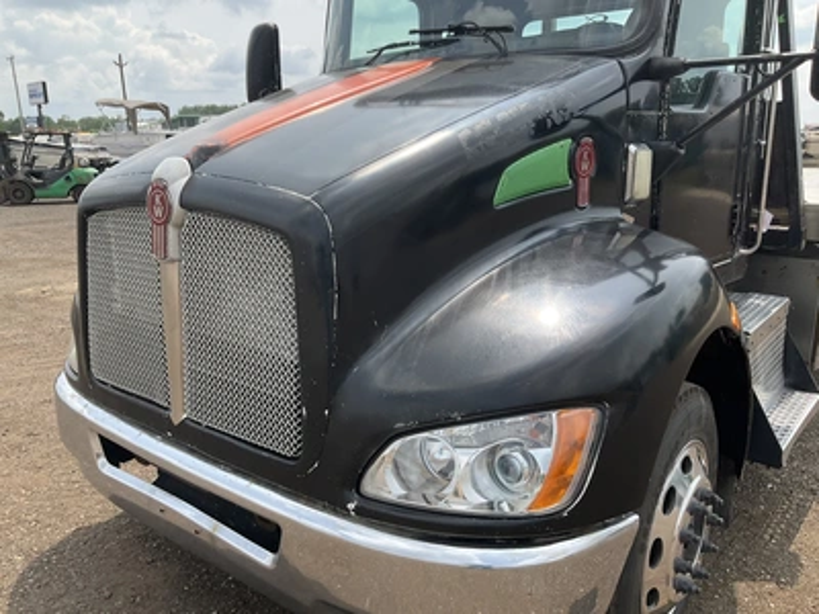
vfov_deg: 48.2
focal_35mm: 29
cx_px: 410
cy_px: 307
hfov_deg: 61.7
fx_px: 686
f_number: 1.8
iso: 25
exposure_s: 1/1098
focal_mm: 3
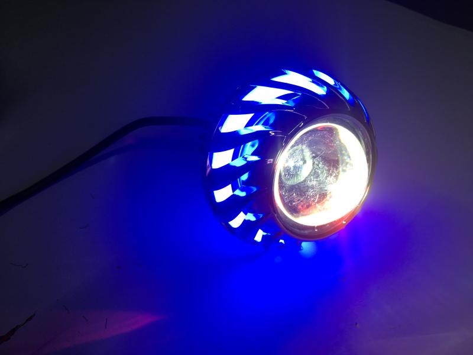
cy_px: 178
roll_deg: +1.3
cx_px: 236
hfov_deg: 61.7
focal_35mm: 29
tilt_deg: -43.5
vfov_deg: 48.2
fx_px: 396
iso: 25
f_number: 2.2
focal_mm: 4.15
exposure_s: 1/120
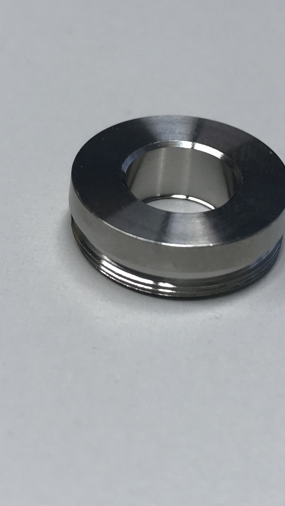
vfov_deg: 29.7
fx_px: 954
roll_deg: -5.0
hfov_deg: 17.0
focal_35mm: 71
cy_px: 228
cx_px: 165
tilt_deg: -39.1
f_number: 1.8
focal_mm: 3.99
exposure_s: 1/129
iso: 20
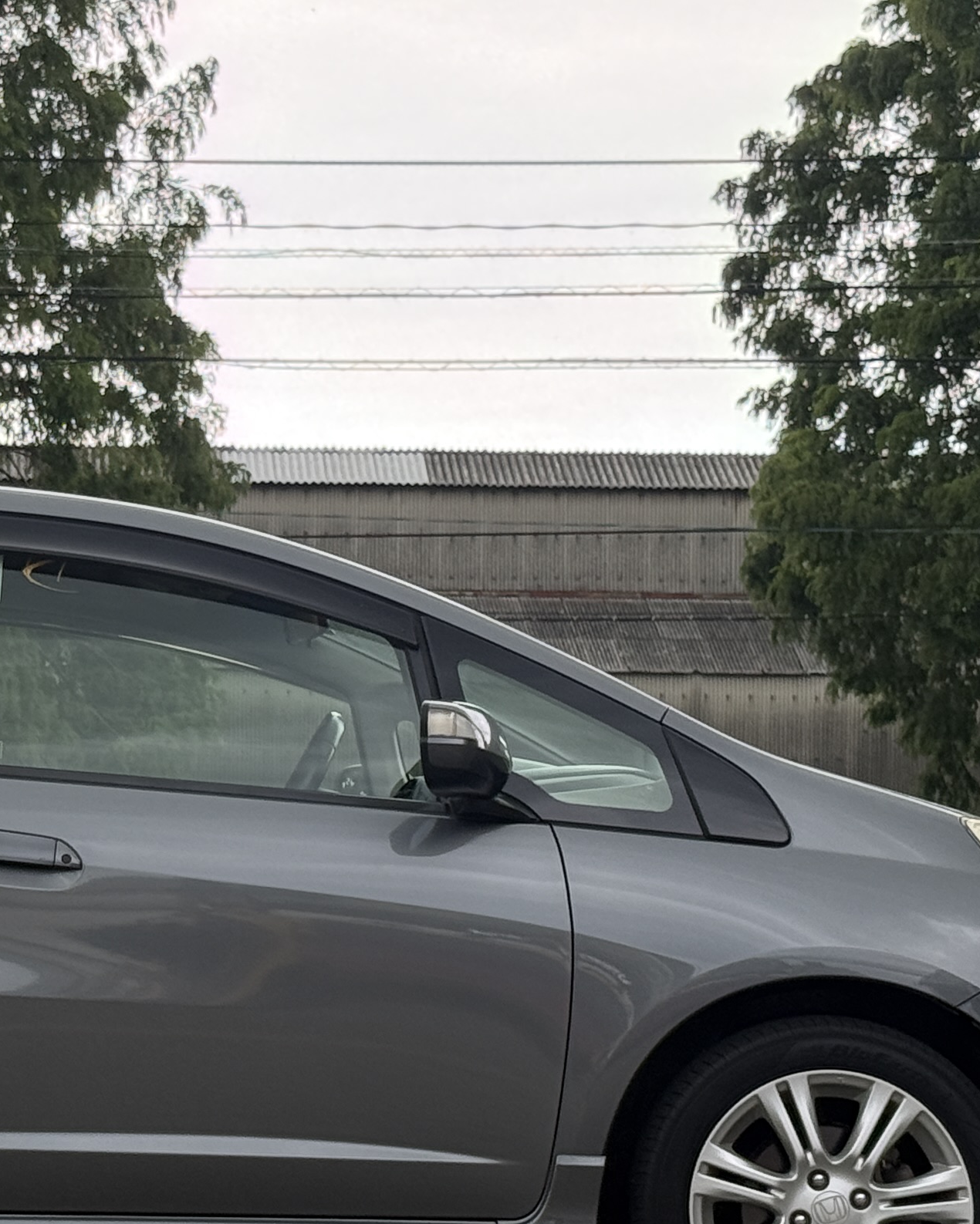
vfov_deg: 16.1
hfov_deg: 12.8
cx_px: 8
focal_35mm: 119
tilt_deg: +3.8
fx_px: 4314
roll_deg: -0.9
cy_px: 794
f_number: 1.78
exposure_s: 1/121
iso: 64
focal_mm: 6.76
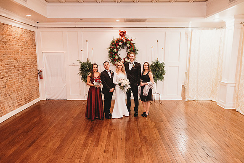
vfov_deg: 53.2
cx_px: 122
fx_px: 163
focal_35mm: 24
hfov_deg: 73.7
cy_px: 82
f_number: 2.8
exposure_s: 1/160
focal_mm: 24
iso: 5000
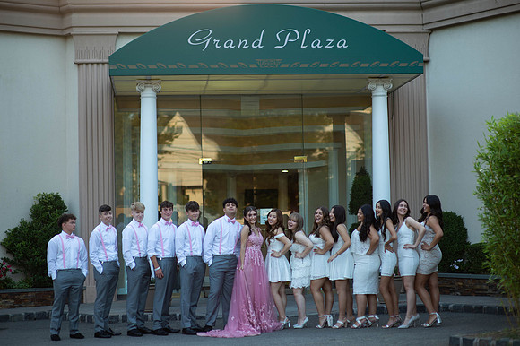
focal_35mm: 85
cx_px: 260
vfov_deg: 16.1
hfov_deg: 23.9
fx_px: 1227
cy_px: 173
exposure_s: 1/1000
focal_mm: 85
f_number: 2
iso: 250
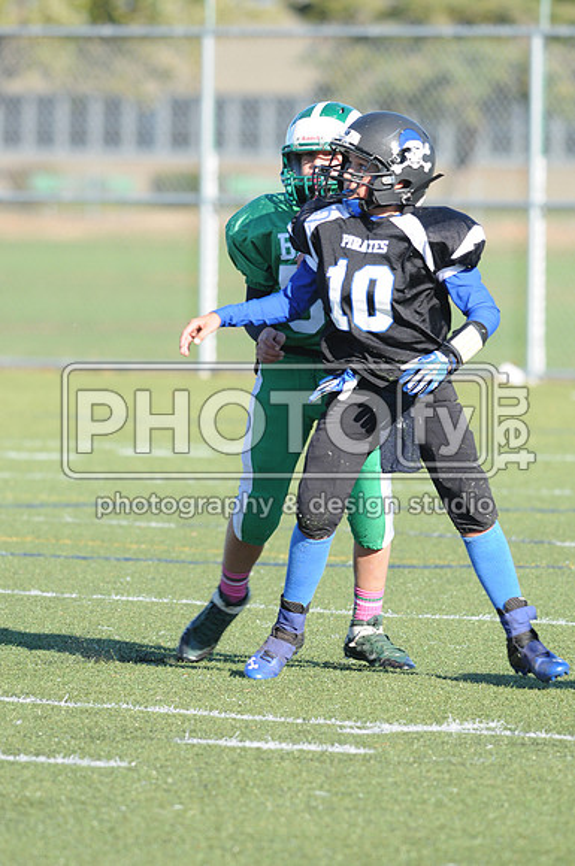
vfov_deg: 4.6
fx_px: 10813
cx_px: 288
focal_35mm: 450
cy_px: 433
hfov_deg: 3.0
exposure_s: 1/500
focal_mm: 300
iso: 200
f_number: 5
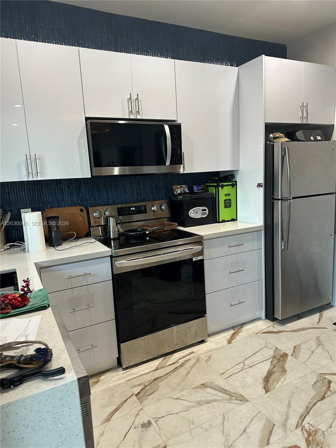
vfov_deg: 71.6
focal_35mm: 24
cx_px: 168
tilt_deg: -8.5
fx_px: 311
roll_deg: +2.6
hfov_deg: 56.8
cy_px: 224
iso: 160
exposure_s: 1/60
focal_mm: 6.86
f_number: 1.78
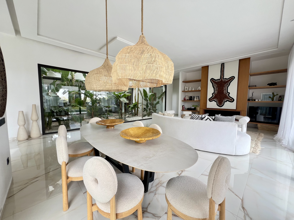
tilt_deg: -5.0
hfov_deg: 106.2
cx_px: 147
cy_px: 110
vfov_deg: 89.9
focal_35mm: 13
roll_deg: -0.7
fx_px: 110
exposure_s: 1/99
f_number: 1.8
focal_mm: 1.57
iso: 40
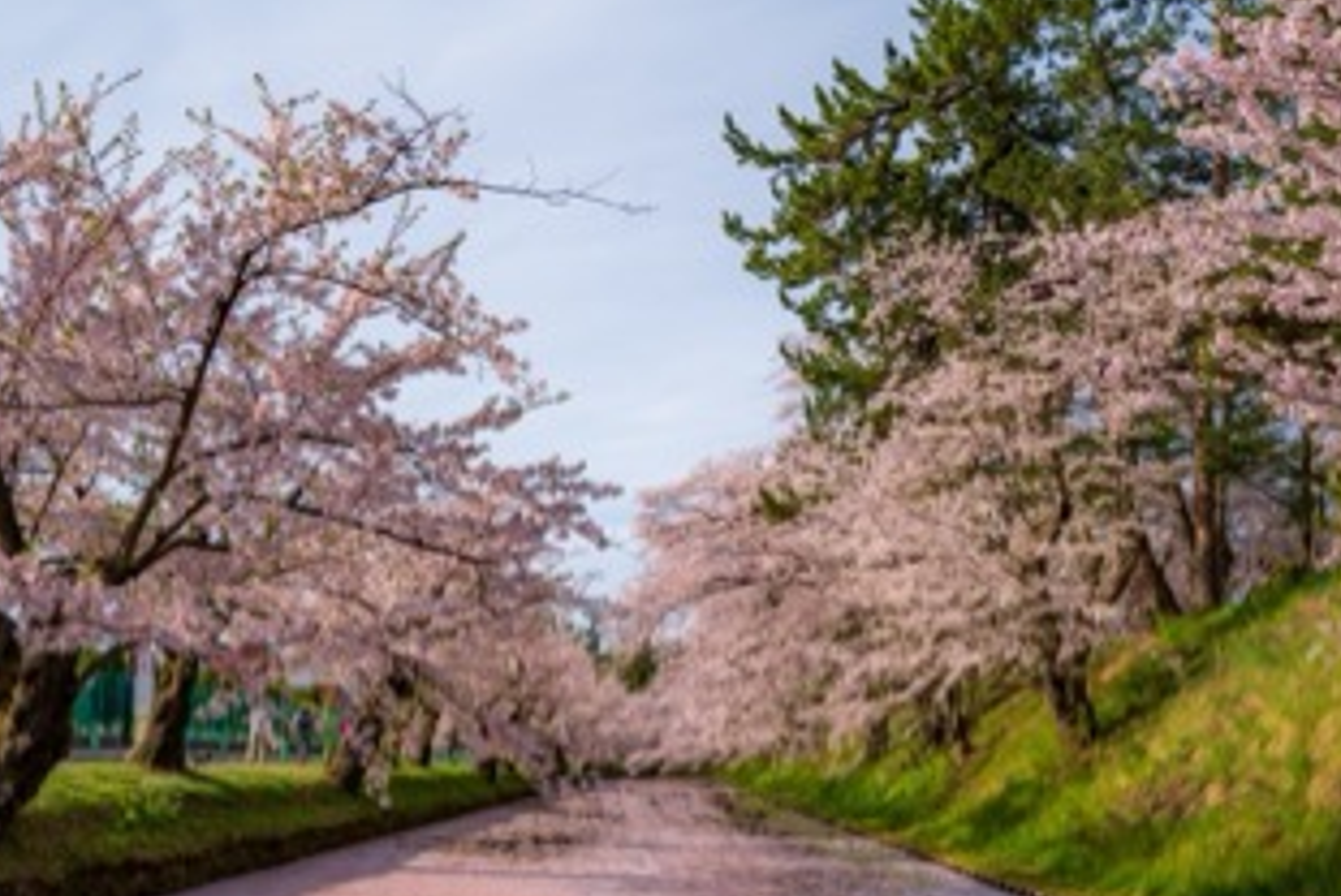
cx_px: 694
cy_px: 681
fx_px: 1380
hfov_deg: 51.8
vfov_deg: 35.2
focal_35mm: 37
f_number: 7.1
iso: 200
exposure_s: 1/400
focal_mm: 24
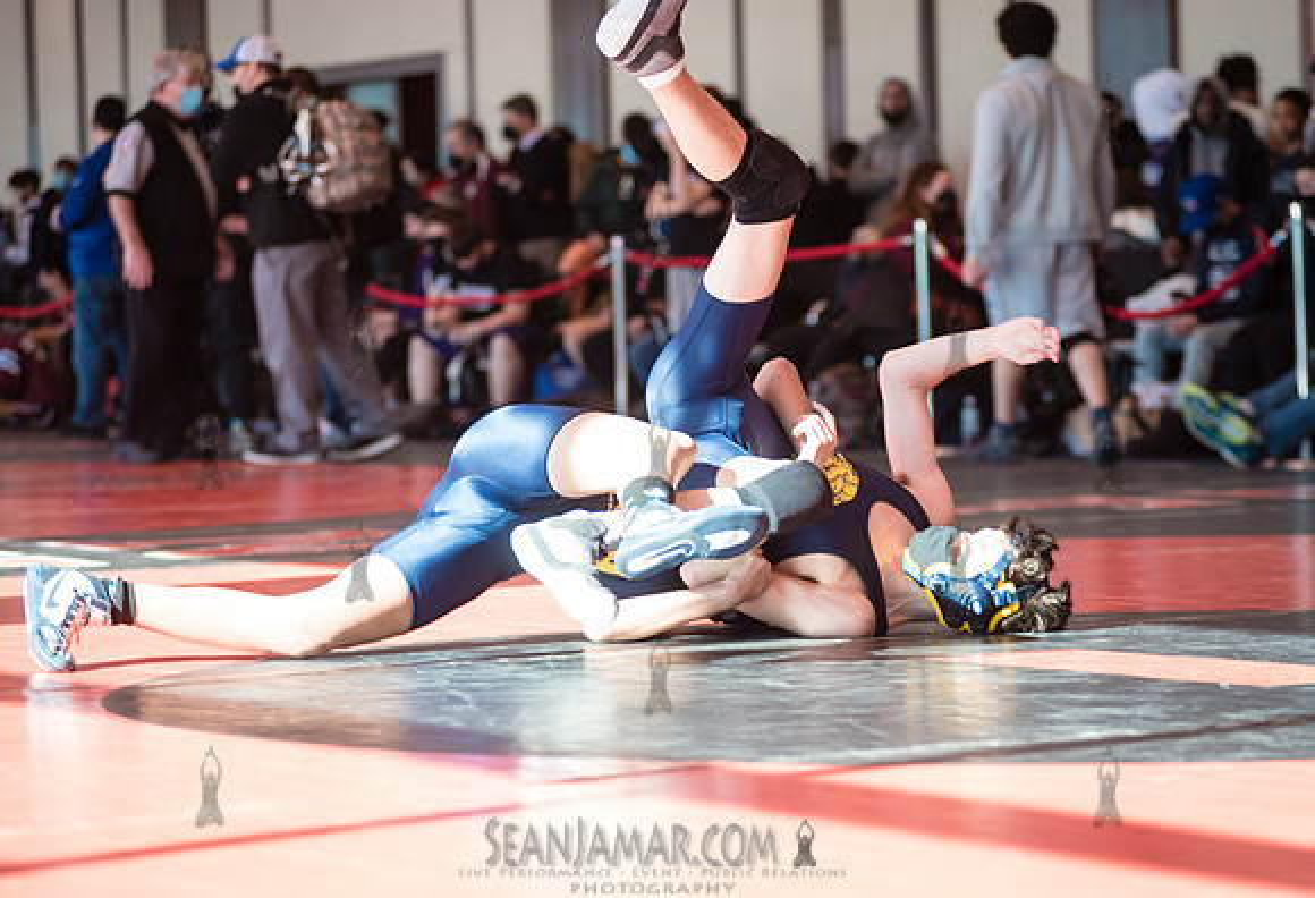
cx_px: 752
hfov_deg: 17.0
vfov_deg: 11.7
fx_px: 4389
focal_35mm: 119
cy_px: 502
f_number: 3.5
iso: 400
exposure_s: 1/400
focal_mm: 105
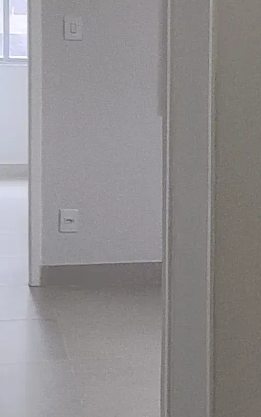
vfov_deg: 15.9
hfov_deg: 9.3
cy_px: 184
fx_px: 1490
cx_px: 551
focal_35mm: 131
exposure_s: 1/120
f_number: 1.8
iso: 306
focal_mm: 5.56
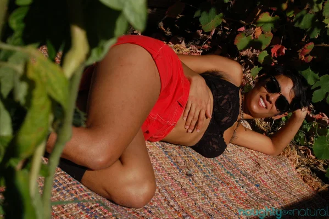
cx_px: 164
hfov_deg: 30.5
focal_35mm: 66
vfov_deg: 20.6
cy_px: 110
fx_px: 603
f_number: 18
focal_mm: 44
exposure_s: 1/200
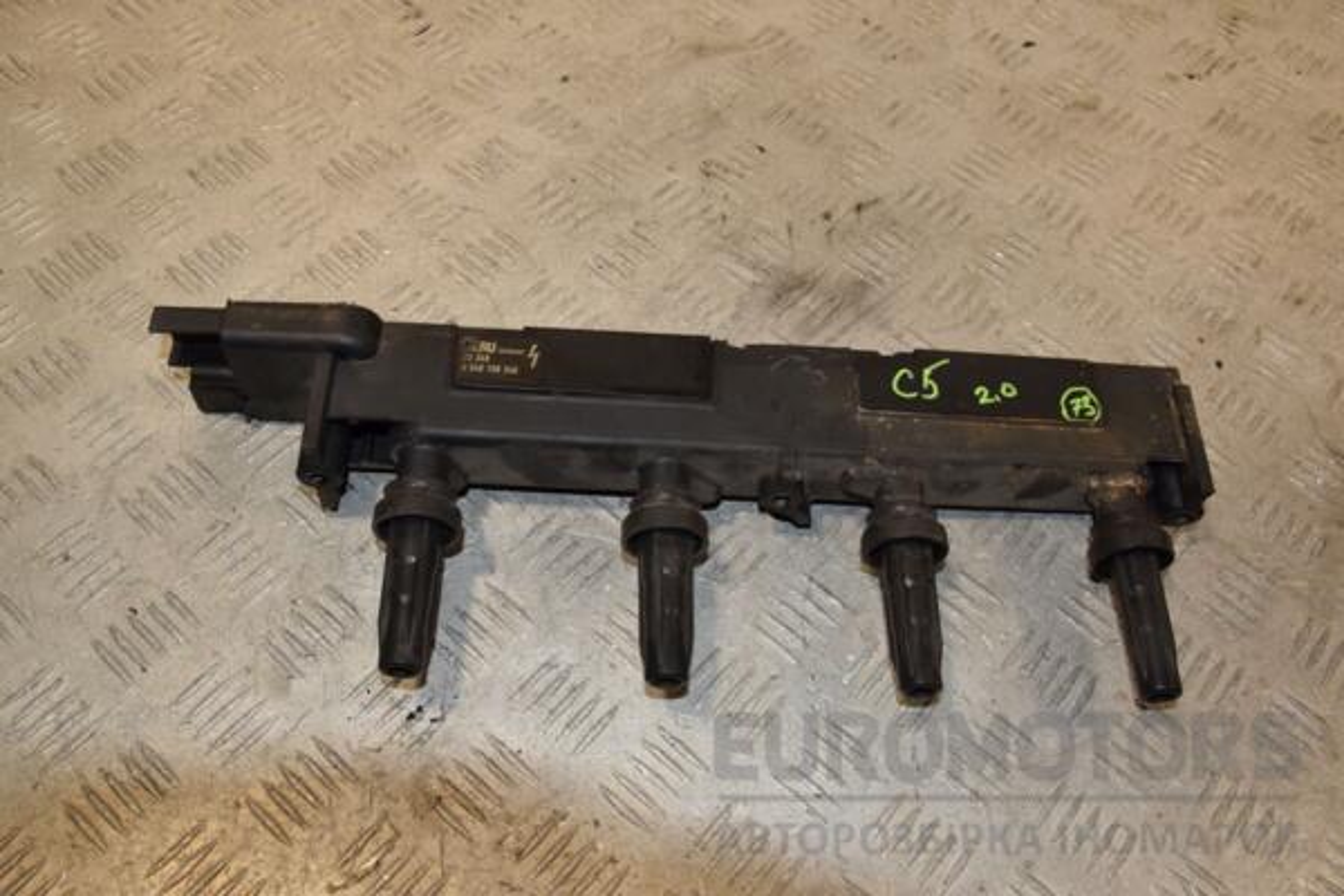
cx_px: 672
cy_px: 448
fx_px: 1176
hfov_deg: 59.5
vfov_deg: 41.7
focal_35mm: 32
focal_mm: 21
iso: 800
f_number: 9
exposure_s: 1/200
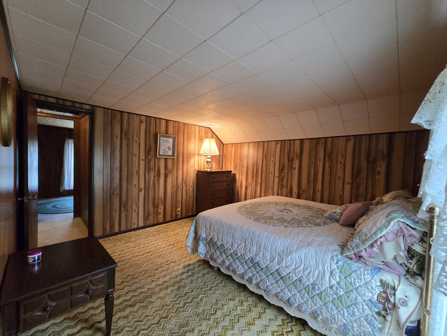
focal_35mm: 13
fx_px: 168
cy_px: 168
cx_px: 224
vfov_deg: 89.9
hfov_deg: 106.2
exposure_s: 1/60
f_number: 2.2
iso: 500
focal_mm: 2.2
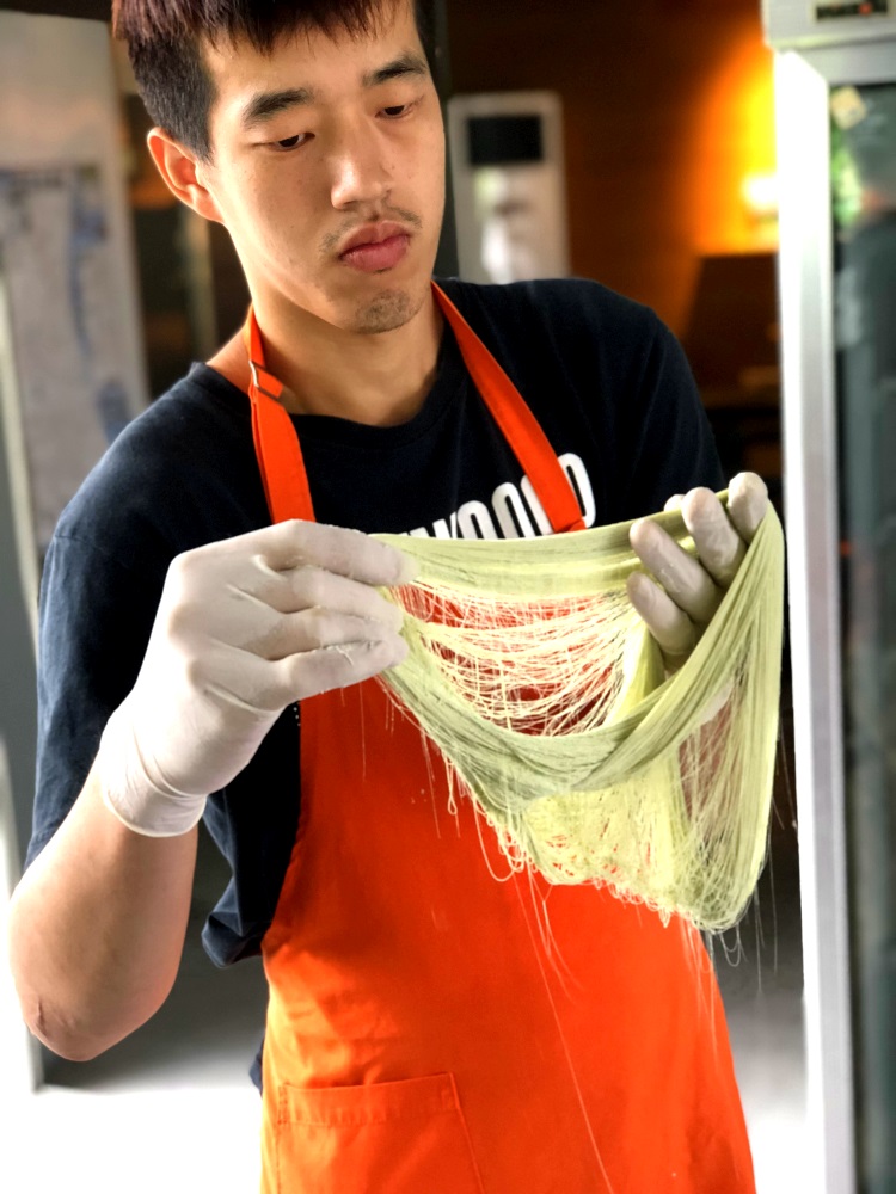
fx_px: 1967
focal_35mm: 57
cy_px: 597
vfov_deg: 33.8
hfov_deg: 25.7
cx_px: 448
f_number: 2.8
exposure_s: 1/60
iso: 320
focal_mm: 6.6
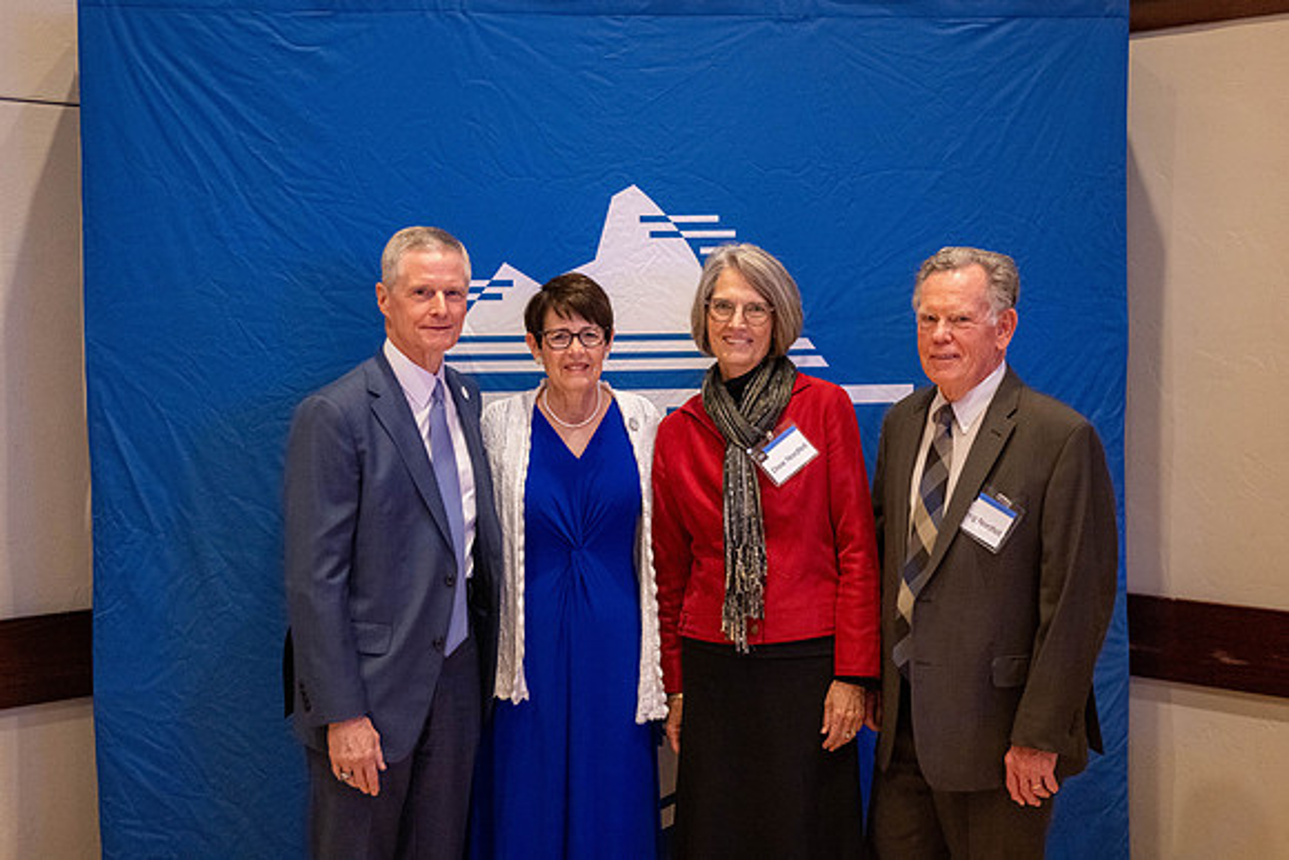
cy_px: 414
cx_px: 644
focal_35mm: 52
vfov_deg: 26.1
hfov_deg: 38.3
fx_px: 1857
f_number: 1.8
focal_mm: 50
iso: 5000
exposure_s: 1/200
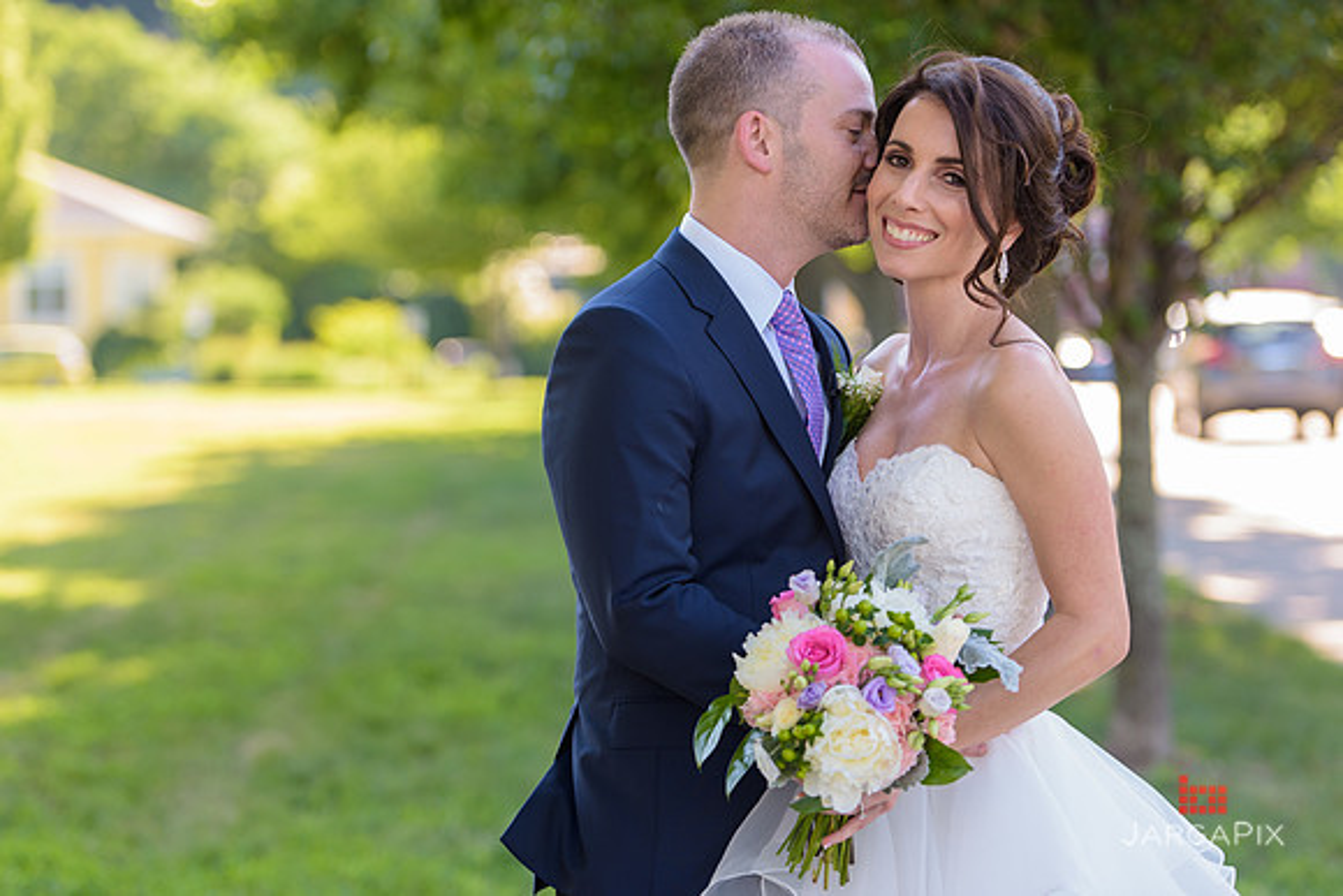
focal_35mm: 98
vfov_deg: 14.0
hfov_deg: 20.8
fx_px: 3657
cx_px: 672
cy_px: 448
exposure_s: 1/200
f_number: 3.2
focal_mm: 98
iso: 200
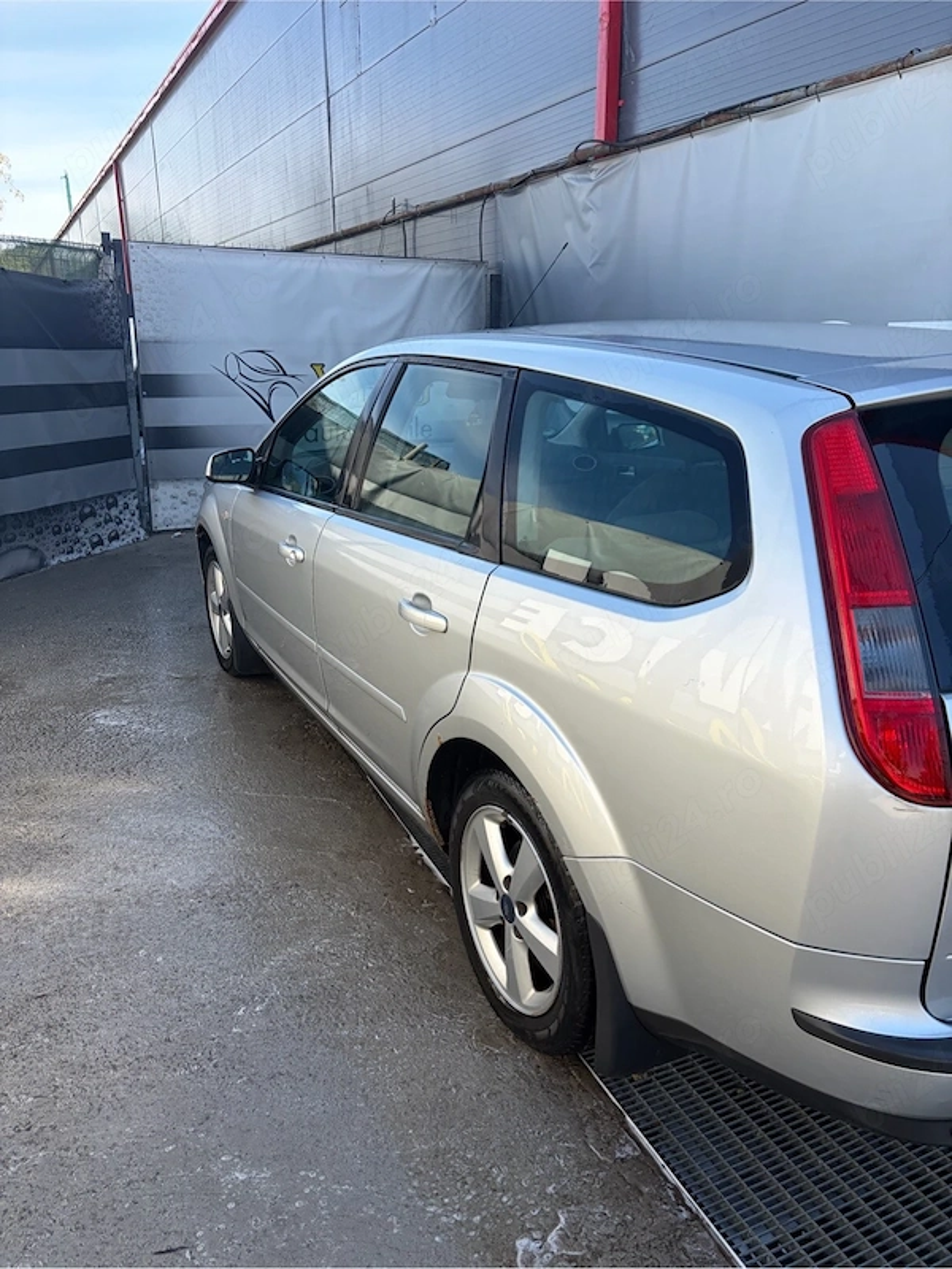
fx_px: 953
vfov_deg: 67.3
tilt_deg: -16.7
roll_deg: +0.5
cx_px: 476
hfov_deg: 53.1
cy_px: 634
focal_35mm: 26
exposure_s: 1/716
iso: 50
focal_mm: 5.96
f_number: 1.6
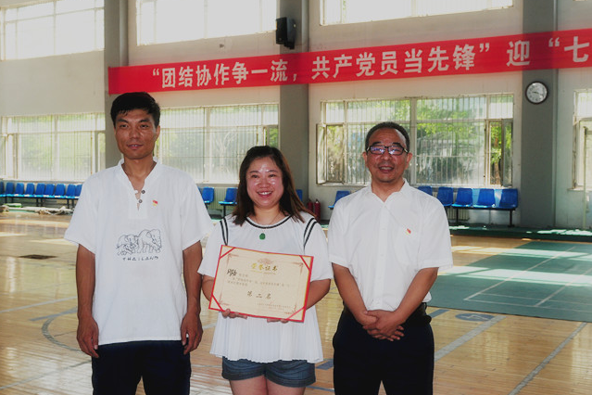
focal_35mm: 45
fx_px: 740
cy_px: 195
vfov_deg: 29.9
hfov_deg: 43.6
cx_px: 283
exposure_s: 1/250
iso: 200
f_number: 5
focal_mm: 24
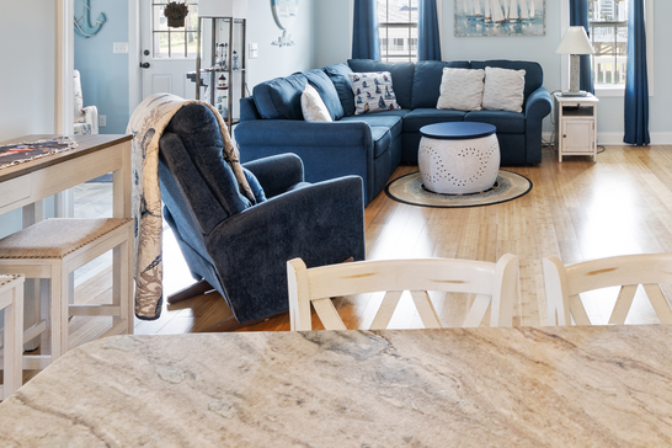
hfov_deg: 58.8
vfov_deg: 40.1
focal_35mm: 30
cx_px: 502
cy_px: 39
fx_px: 560
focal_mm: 16
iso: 320
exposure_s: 1/10
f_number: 8
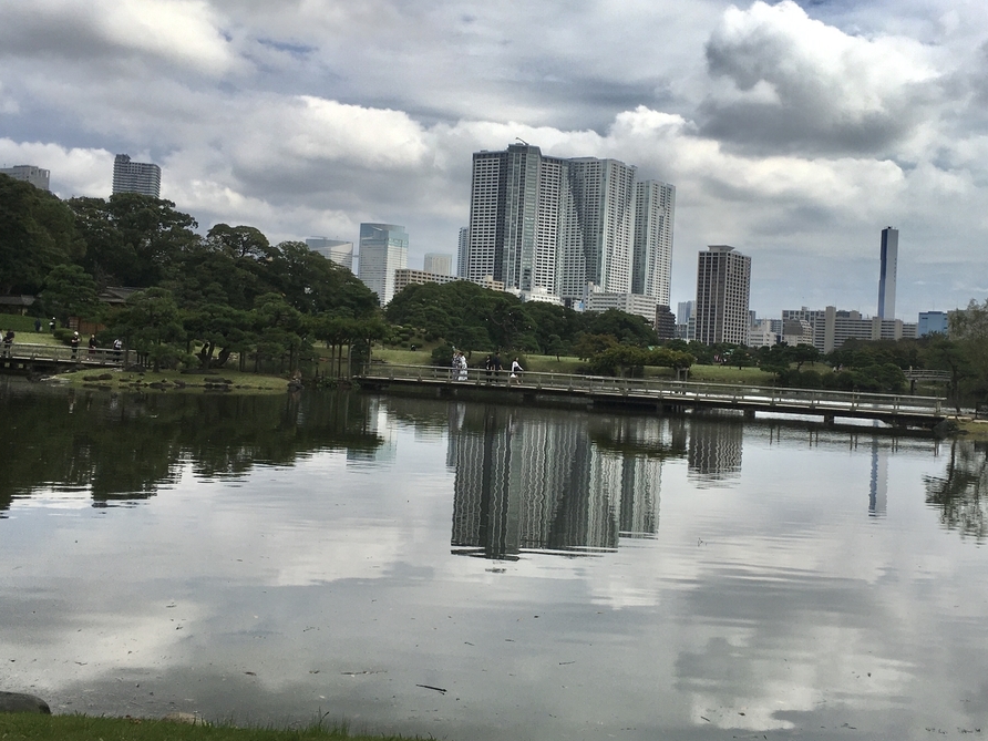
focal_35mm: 39
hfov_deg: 47.7
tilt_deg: +0.5
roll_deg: -3.4
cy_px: 317
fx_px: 1113
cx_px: 566
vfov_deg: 36.7
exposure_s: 1/2849
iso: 25
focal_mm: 4.15
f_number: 2.2
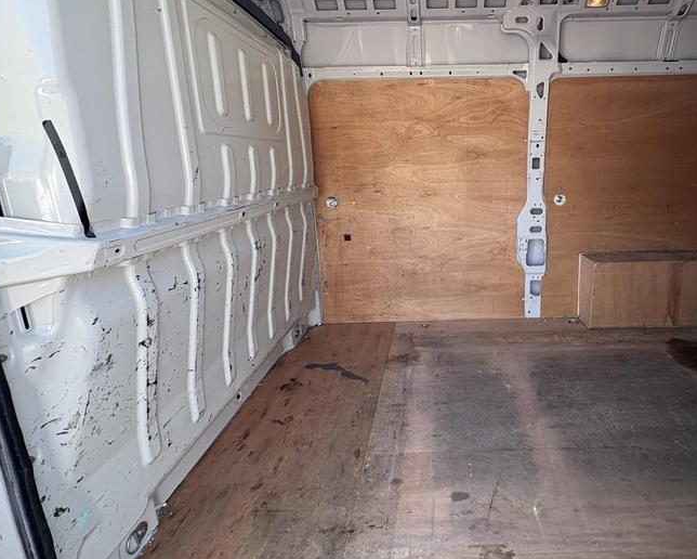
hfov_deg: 81.5
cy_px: 239
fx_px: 392
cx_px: 440
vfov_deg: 70.5
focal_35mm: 19
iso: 50
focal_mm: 2.22
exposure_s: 1/159
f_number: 2.2
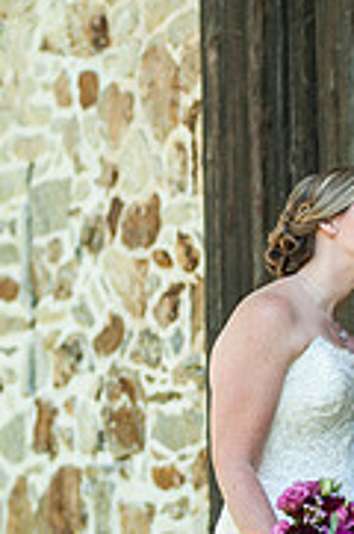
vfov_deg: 7.9
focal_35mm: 261
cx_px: 338
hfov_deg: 5.2
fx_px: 3864
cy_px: 481
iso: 160
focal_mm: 105
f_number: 3.2
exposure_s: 1/320
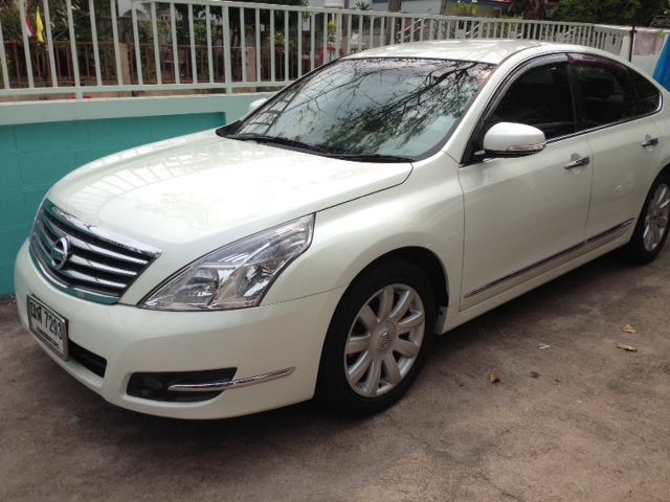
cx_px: 335
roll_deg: -0.5
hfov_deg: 55.4
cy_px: 251
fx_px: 639
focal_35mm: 33
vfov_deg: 42.9
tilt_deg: -18.0
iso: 50
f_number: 2.4
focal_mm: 4.12
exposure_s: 1/1063
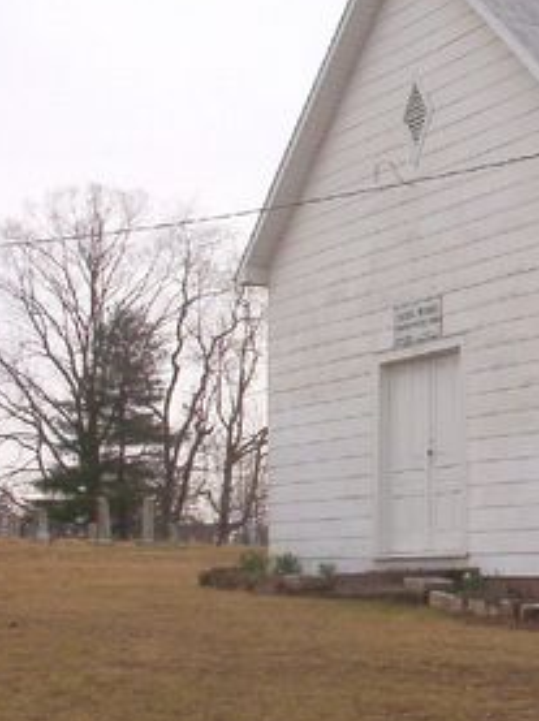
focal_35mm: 75
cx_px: 617
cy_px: 275
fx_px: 1561
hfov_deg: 18.7
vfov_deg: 26.0
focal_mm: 6
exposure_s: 1/204
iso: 100
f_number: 8
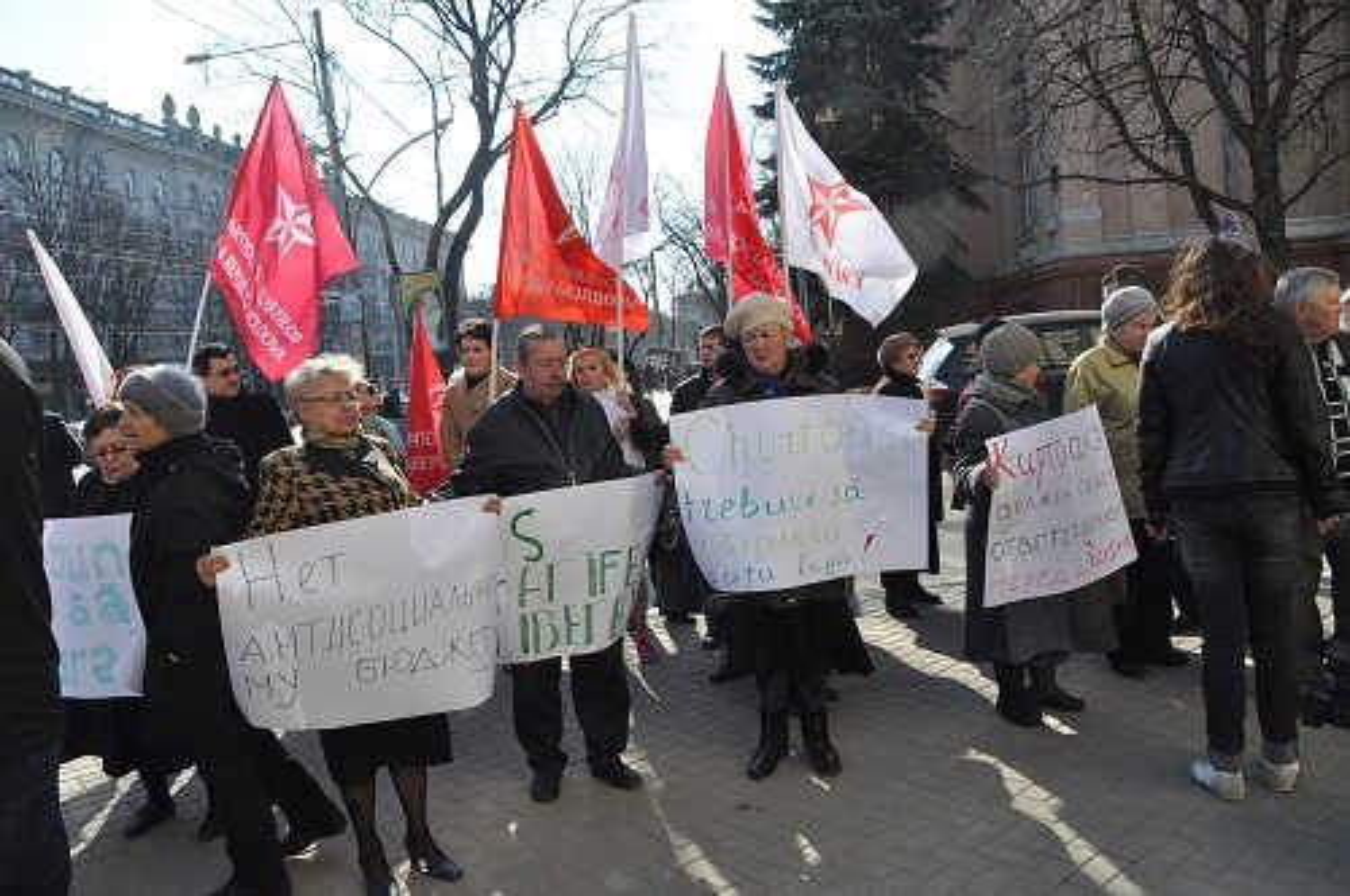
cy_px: 448
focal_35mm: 27
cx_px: 675
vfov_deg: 47.8
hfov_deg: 67.4
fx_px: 1011
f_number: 11
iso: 640
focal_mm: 18
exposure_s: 1/500
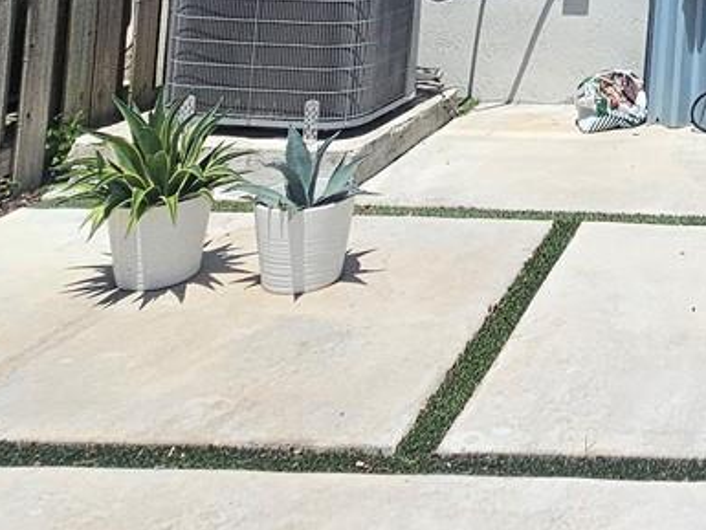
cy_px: -260
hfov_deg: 29.5
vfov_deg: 22.4
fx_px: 1102
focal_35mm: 54
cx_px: 889
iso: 50
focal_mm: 2.2
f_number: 2.2
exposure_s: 1/4579
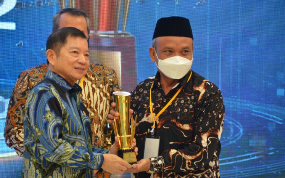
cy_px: 88
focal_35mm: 238
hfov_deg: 8.8
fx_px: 1845
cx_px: 142
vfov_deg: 5.5
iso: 1600
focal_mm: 155
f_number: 6
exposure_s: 1/40
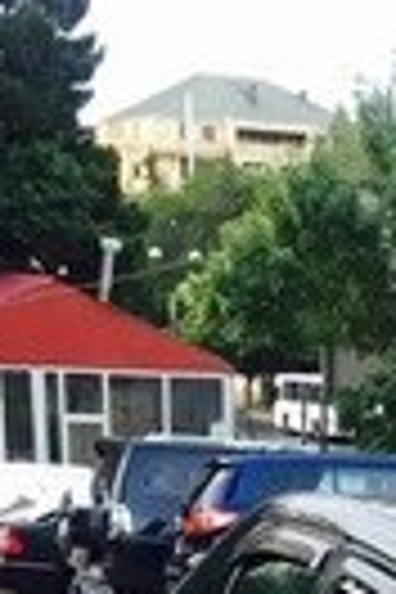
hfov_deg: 11.8
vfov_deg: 15.6
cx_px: 518
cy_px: 1058
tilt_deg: -21.3
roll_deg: -4.4
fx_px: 1864
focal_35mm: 113
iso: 80
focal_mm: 4.15
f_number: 2.2
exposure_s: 1/33
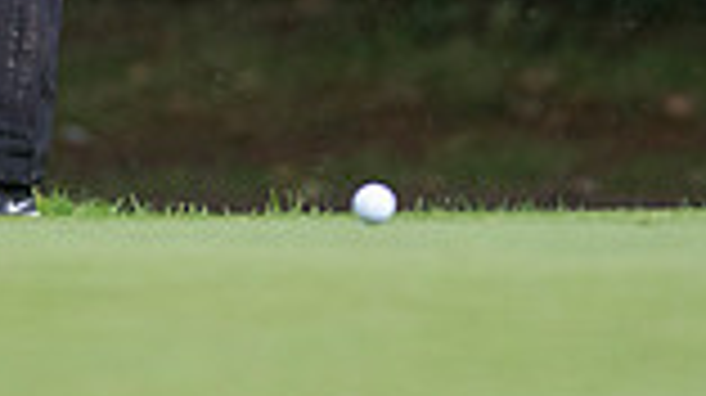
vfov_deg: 1.0
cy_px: -394
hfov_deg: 1.9
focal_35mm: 1159
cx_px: 189
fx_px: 21678
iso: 2000
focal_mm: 300
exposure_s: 1/2500
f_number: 4
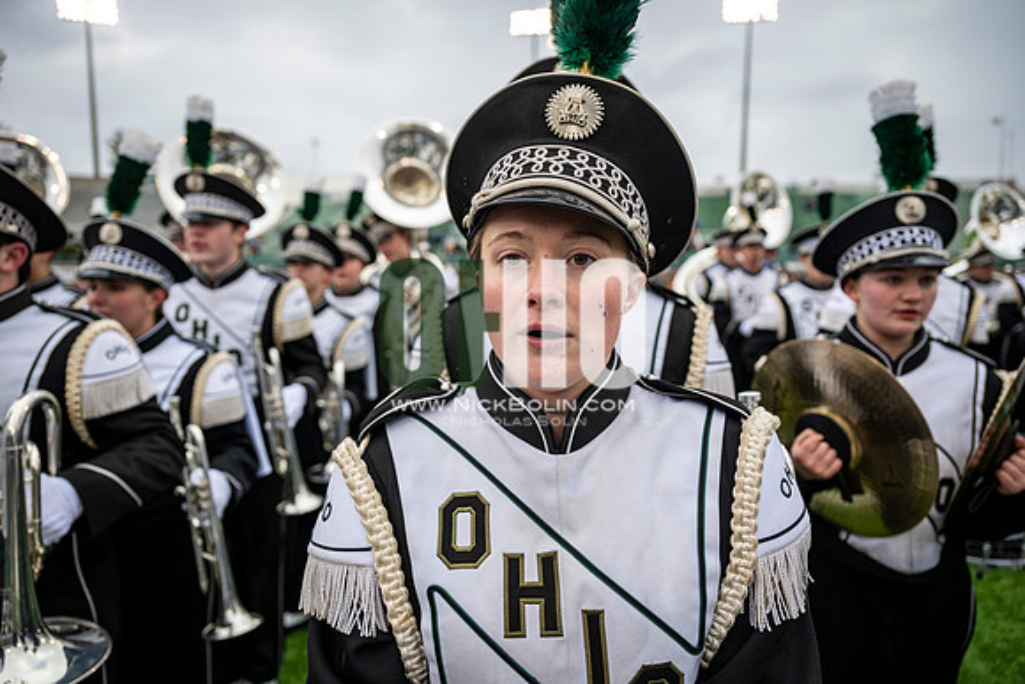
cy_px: 342
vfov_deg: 53.2
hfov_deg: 73.7
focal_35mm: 24
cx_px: 512
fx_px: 683
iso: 100
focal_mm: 24
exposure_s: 1/500
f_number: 2.8
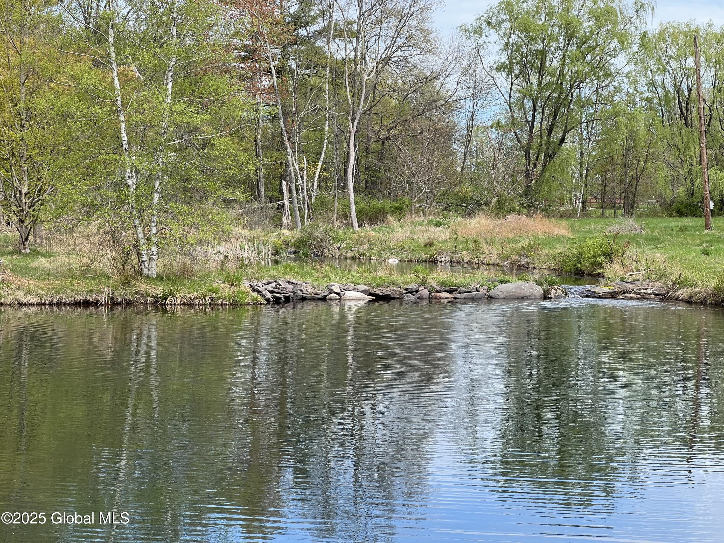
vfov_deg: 19.1
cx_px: 362
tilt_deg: -1.6
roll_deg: -0.4
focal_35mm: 77
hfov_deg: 25.3
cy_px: 272
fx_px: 1610
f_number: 2.8
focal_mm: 9
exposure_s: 1/328
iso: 32
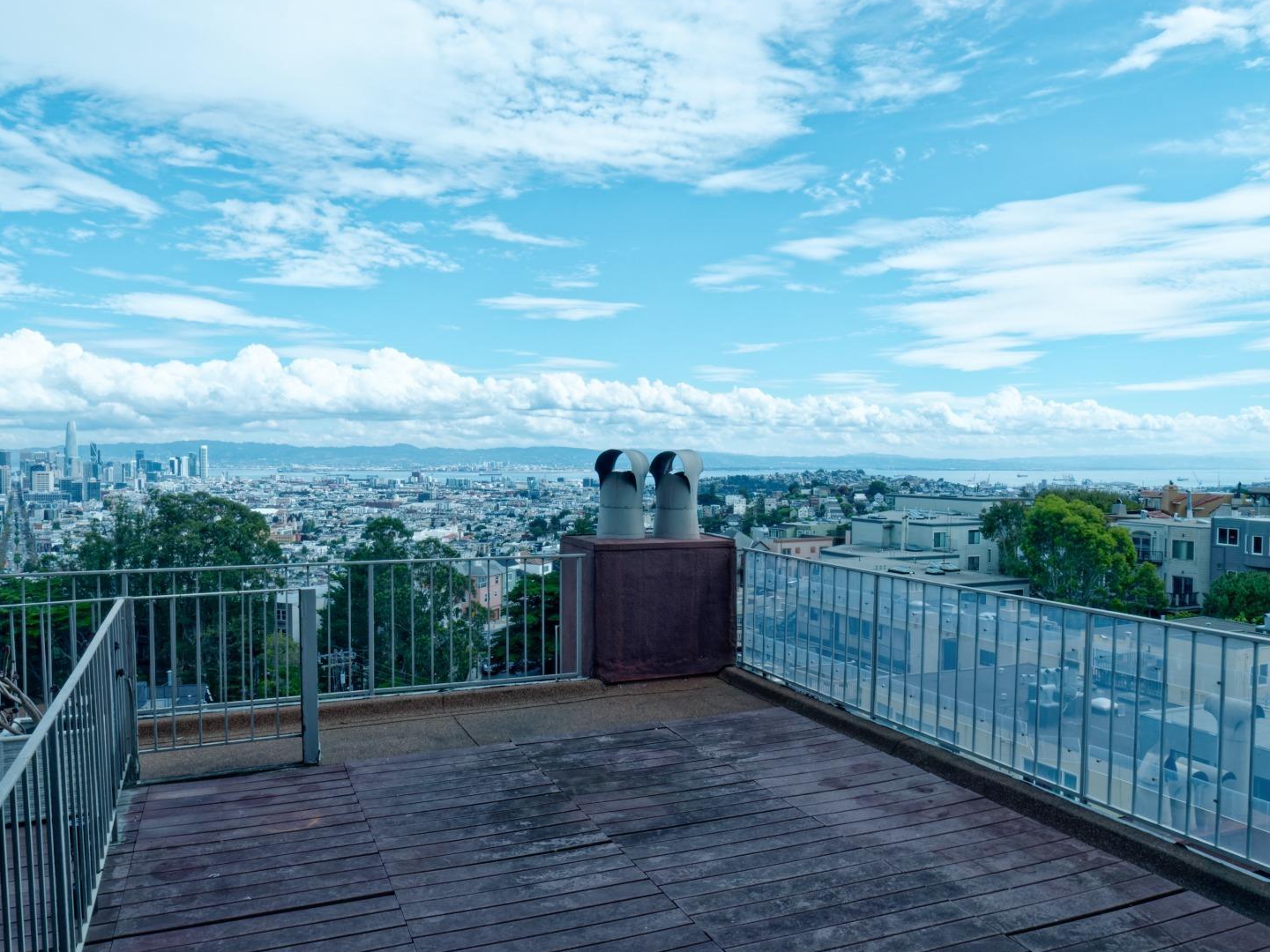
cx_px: 617
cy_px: 492
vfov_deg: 54.9
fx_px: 917
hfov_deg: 69.4
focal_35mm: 25
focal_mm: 12
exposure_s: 1/80
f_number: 22
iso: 400
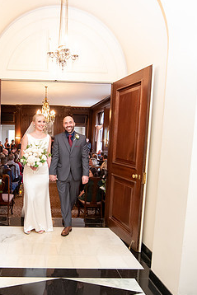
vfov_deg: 67.2
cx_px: 42
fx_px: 221
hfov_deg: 45.7
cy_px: 162
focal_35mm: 27
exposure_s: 1/125
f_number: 2.8
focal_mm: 14
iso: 2500
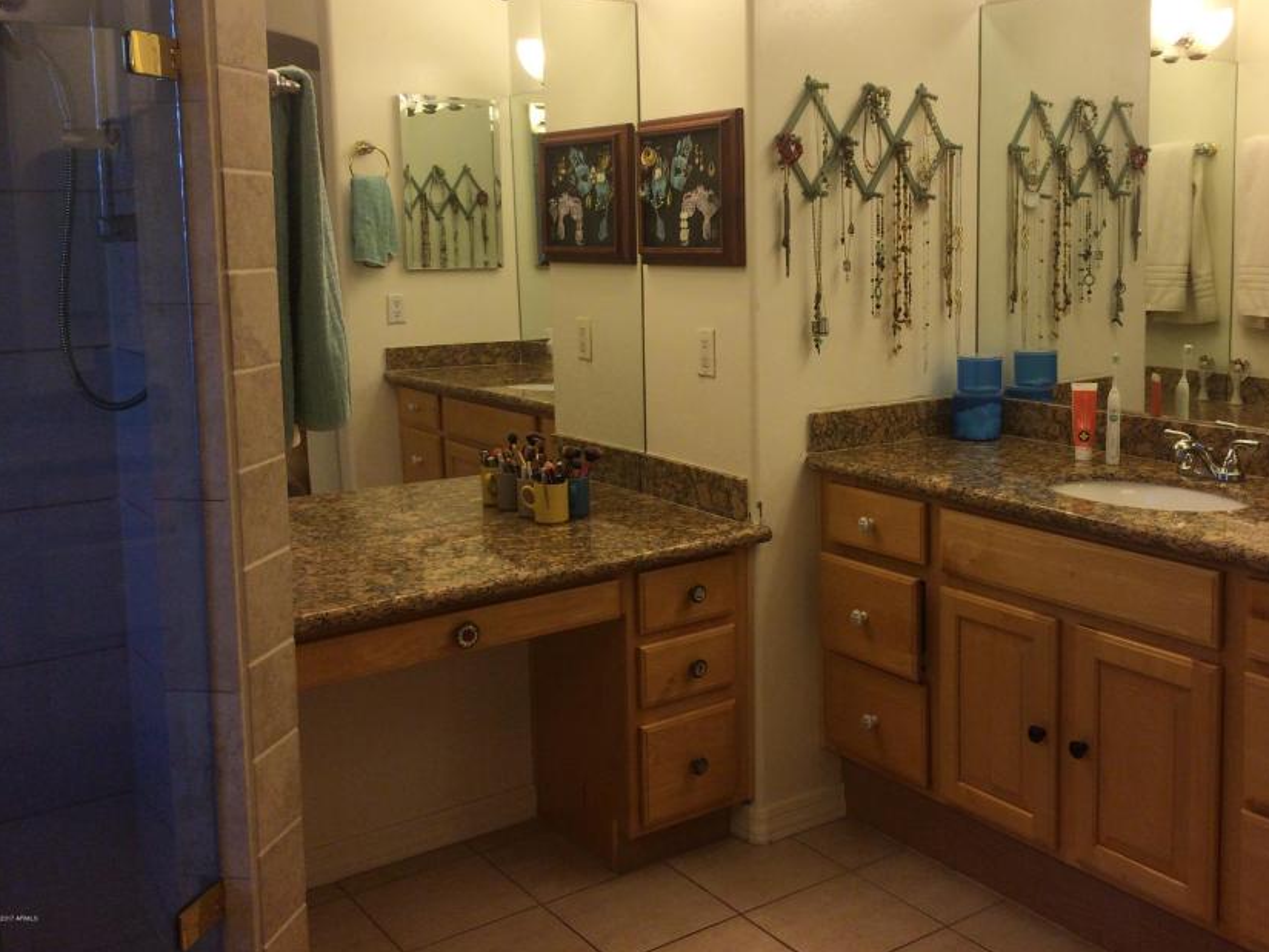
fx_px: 1320
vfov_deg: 39.4
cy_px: 364
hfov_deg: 50.9
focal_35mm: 36
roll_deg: +2.8
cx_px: 784
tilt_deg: -6.5
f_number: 2.2
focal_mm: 4.15
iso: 64
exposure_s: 1/120
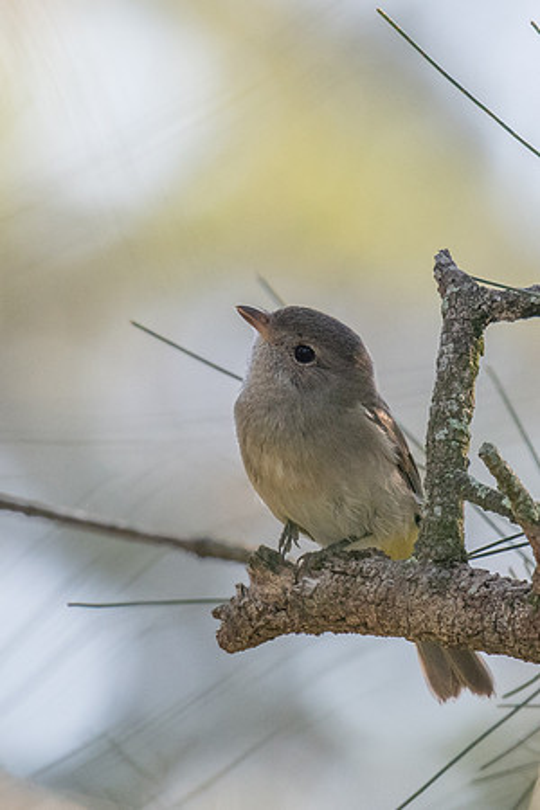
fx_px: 23081
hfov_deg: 1.3
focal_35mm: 1026
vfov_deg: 2.0
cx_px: 352
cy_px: 365
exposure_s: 1/1000
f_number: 5.6
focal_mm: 360
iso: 720
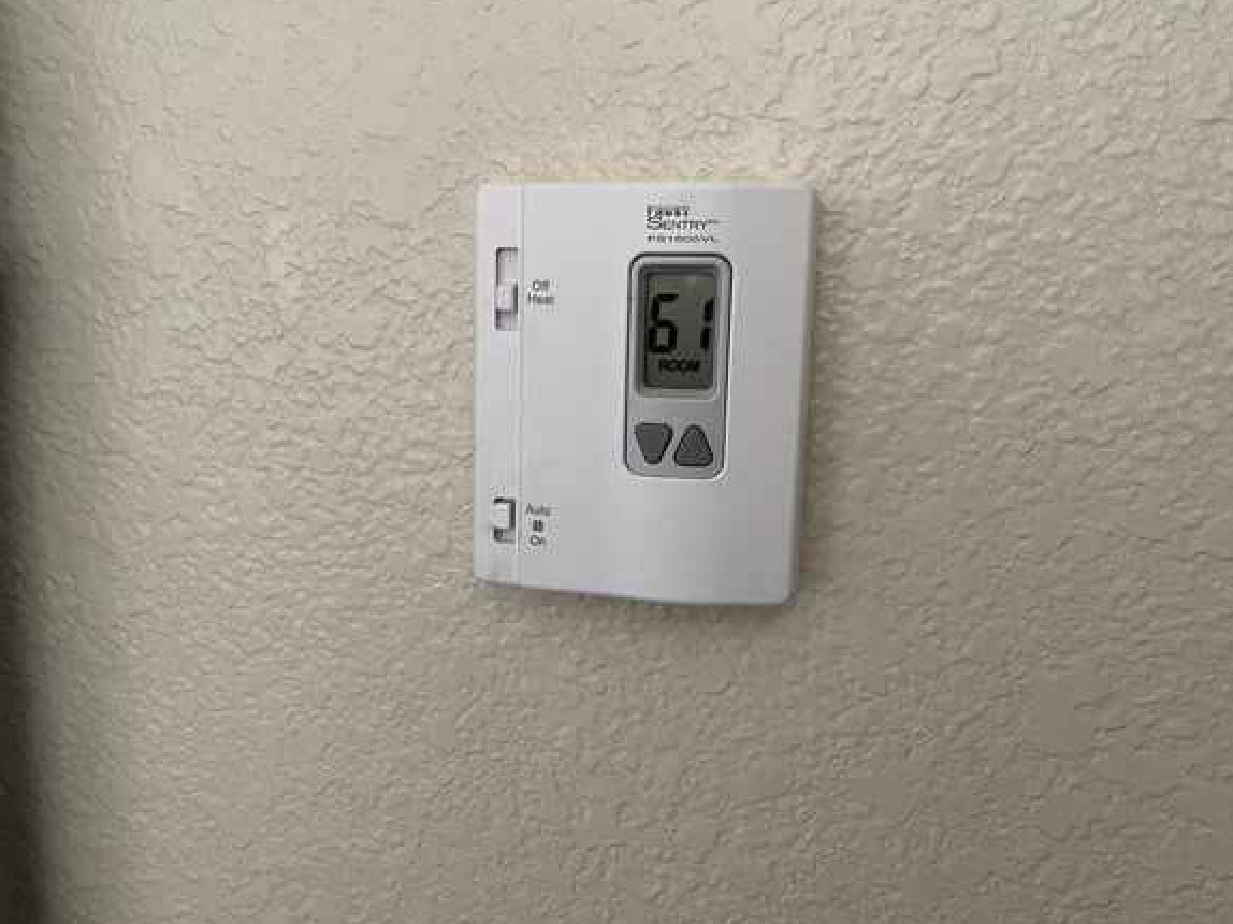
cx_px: 576
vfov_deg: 48.2
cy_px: 468
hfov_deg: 61.6
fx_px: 1033
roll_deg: -2.1
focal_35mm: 29
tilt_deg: -10.6
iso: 640
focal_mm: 5.1
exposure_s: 1/40
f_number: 1.6
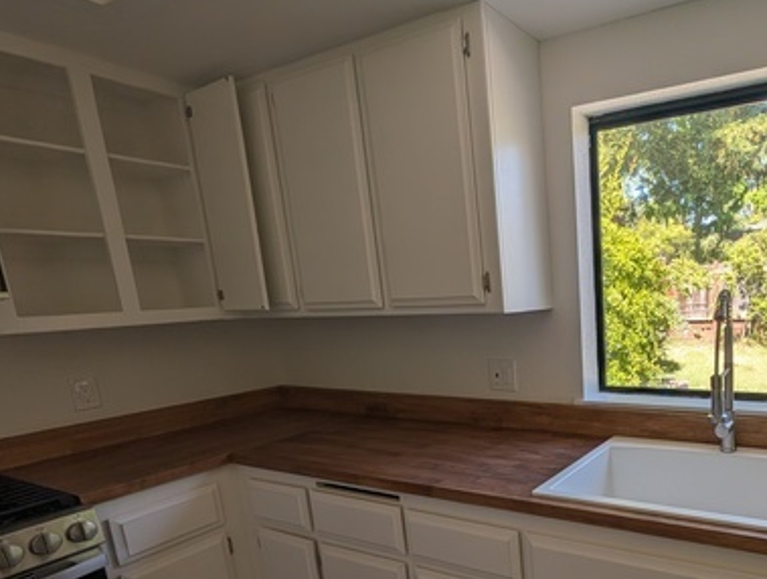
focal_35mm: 21
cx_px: 605
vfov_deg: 62.0
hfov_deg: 71.5
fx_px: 466
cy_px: 389
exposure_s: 1/484
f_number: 1.7
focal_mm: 2.02
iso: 53
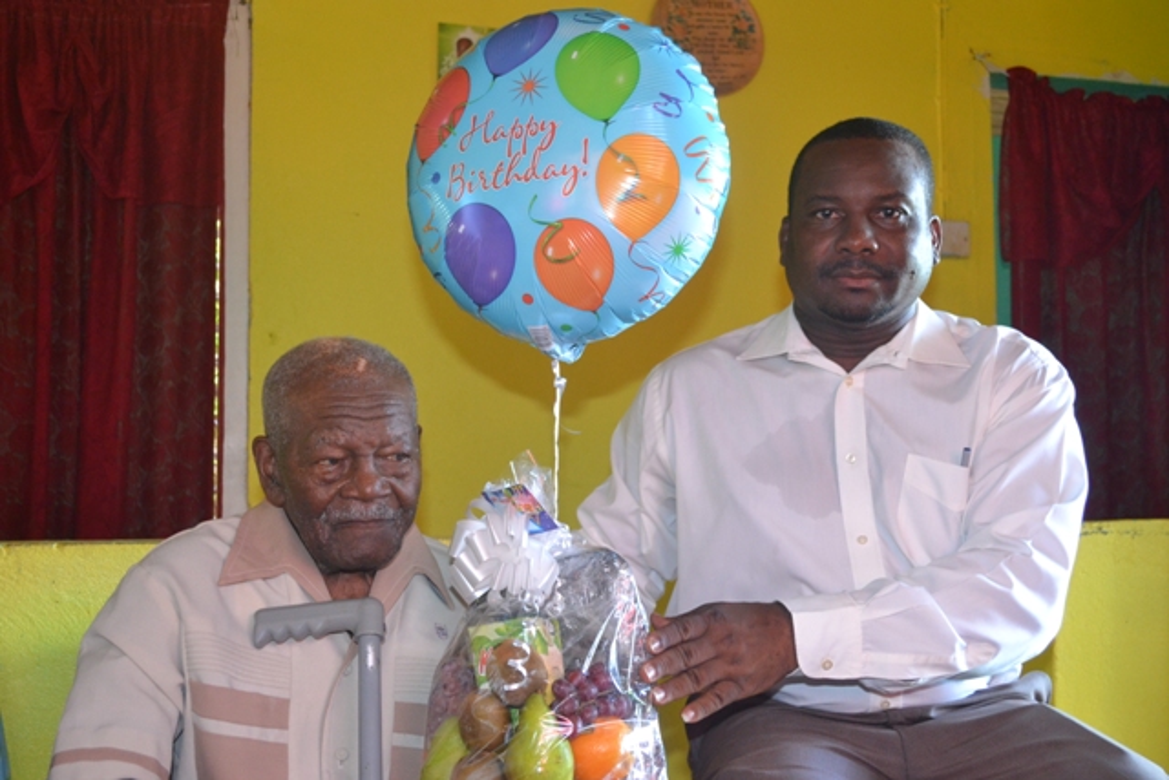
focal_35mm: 44
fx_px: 1413
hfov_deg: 45.0
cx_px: 584
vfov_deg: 30.9
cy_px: 390
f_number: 4.5
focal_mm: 29
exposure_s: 1/60
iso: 1400
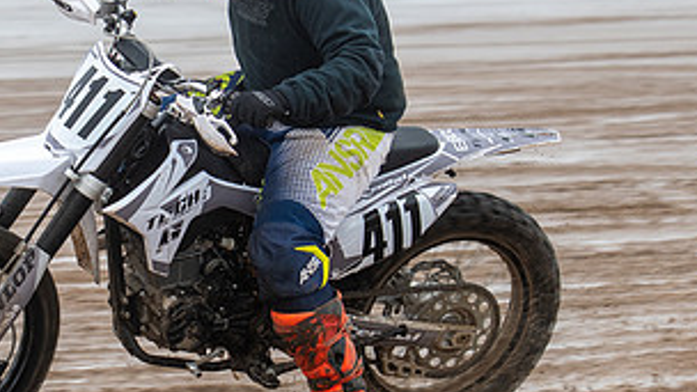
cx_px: 112
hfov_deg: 8.6
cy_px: 171
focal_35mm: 250
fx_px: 4620
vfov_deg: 4.9
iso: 200
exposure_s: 1/400
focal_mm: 78
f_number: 4
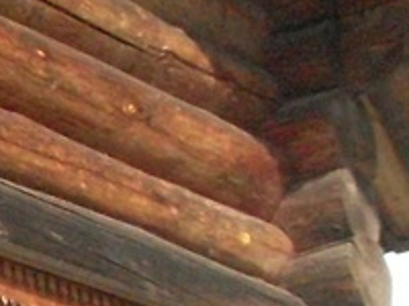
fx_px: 2304
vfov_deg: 7.4
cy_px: 569
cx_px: -624
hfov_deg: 9.0
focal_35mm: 195
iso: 400
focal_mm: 6.3
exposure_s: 1/250
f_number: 8.4
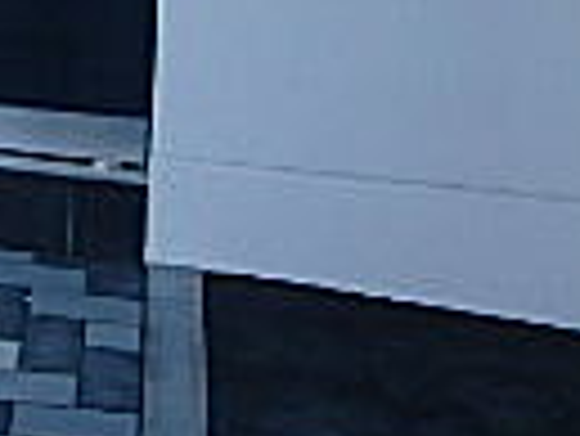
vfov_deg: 13.1
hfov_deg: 16.2
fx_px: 1744
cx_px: -436
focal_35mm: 104
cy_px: -301
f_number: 3.5
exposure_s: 1/250
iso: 125
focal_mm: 3.7
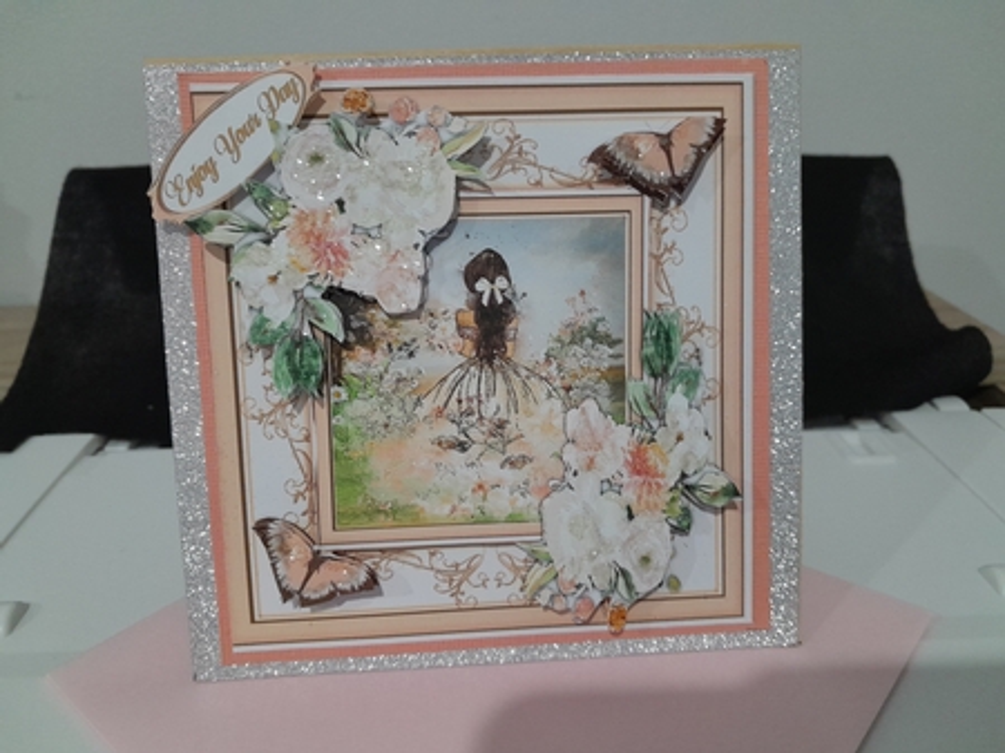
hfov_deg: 65.4
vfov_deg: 51.3
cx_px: 502
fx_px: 783
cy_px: 376
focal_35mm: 27
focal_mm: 4
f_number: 1.8
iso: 320
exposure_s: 1/50
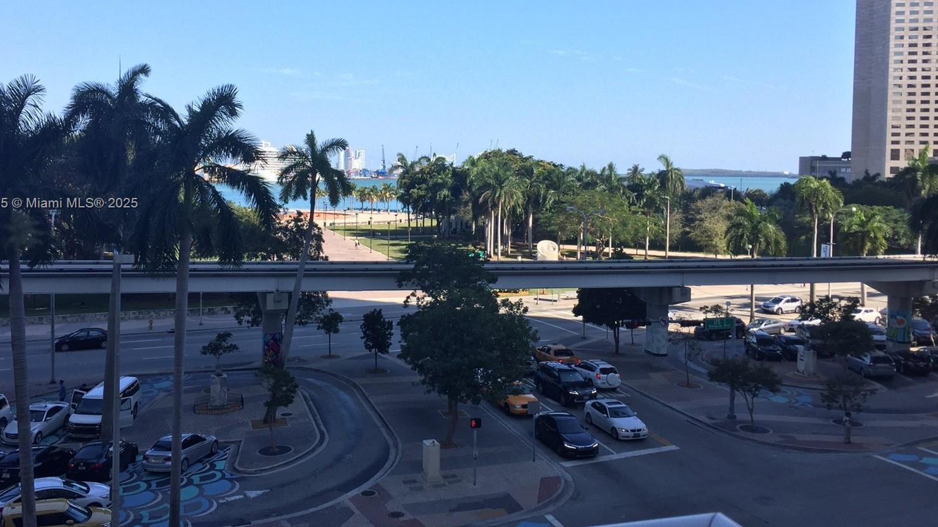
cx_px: 441
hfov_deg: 58.0
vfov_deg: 34.5
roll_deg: -1.5
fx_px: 846
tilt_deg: -1.9
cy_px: 204
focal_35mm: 34
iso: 32
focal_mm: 4.15
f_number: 2.2
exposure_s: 1/1236
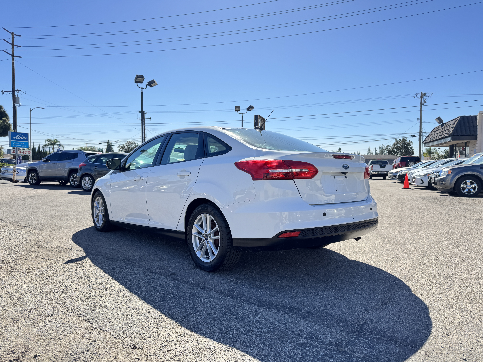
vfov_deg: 56.8
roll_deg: +0.0
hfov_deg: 71.6
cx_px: 242
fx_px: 335
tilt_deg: -2.6
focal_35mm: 24
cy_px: 181
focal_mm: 6.76
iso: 80
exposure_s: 1/1980
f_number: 1.78
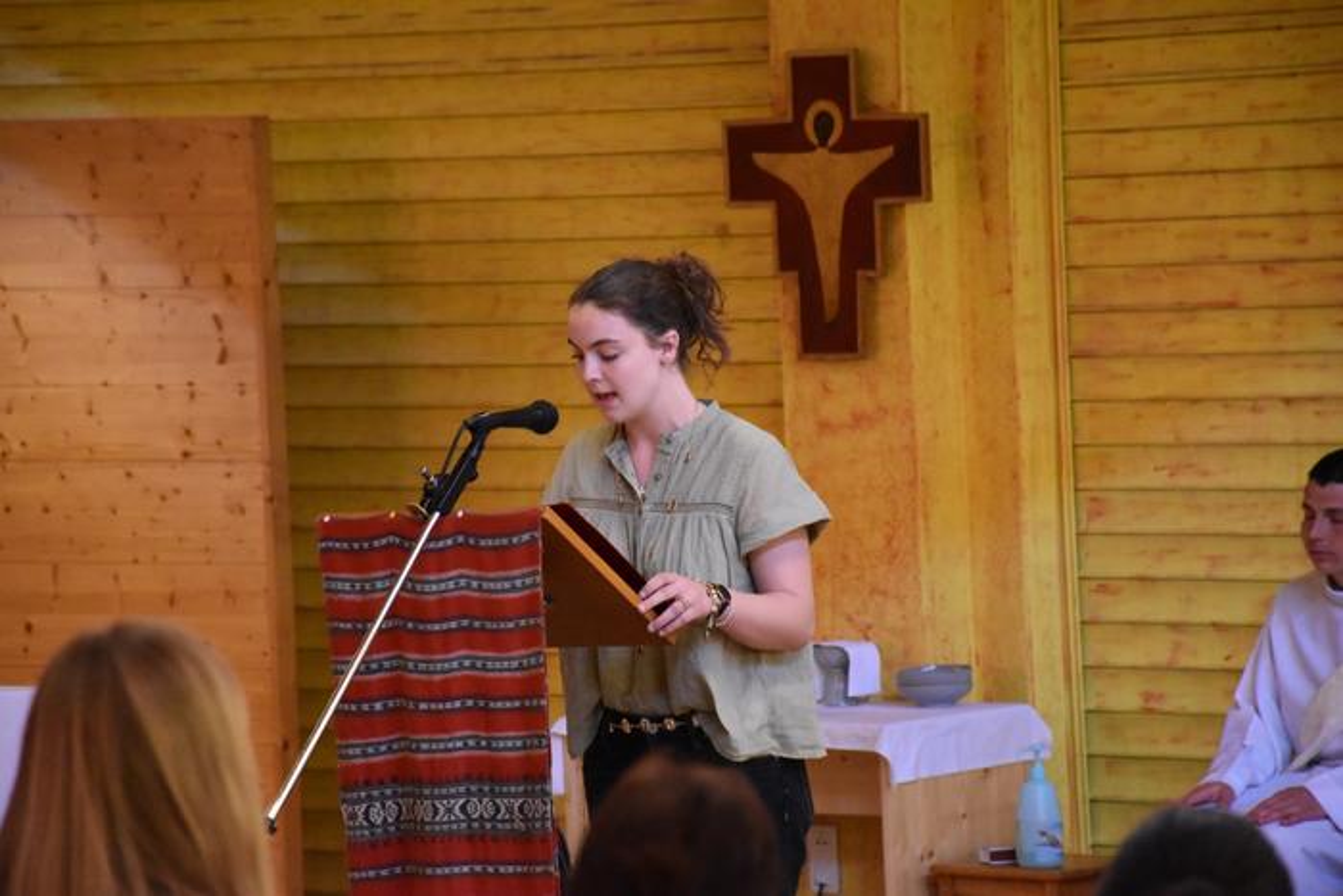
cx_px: 672
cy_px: 448
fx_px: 7276
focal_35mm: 195
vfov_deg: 7.0
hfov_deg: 10.5
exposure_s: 1/60
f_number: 5.6
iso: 6400
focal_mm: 130
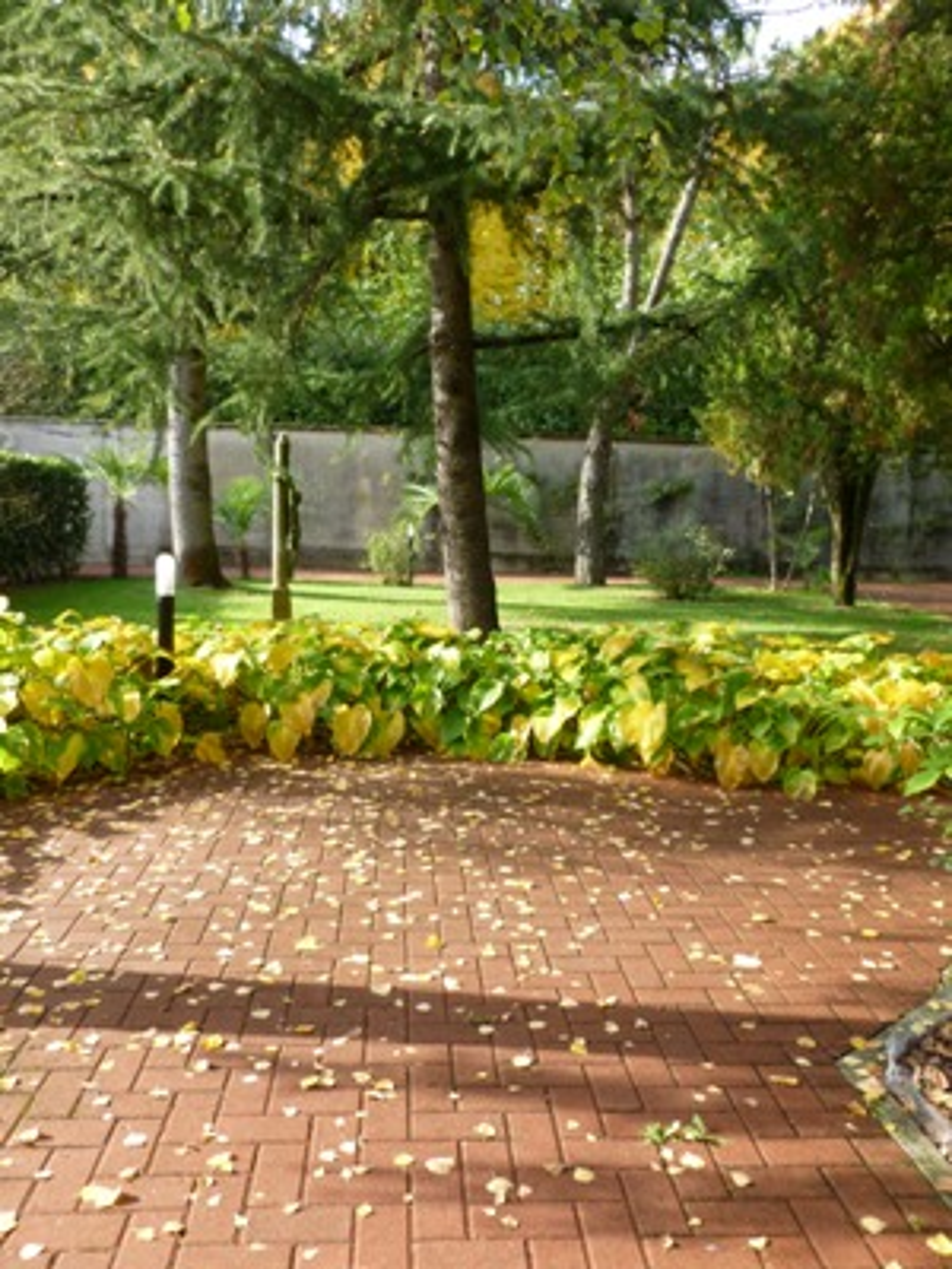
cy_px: 634
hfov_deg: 49.7
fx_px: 1027
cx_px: 476
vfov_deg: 63.4
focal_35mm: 28
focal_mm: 5
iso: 100
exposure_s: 1/100
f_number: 3.3
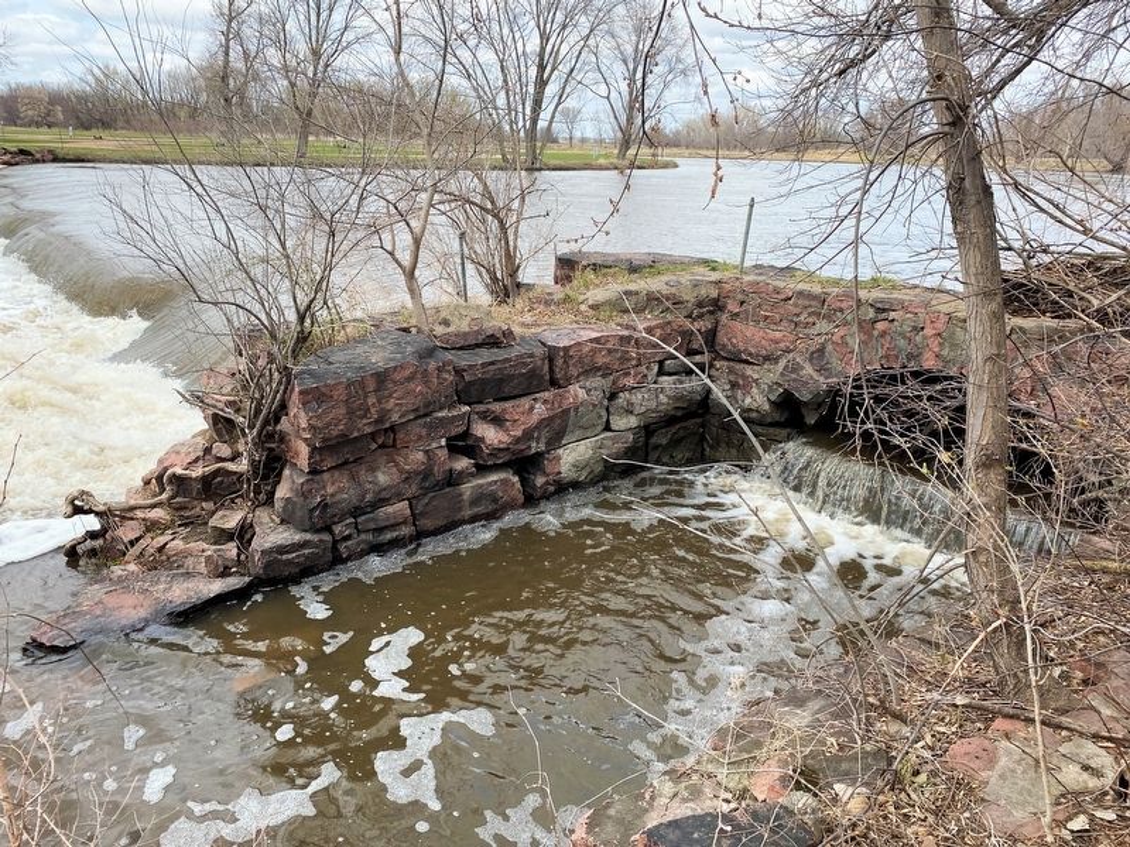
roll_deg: -1.2
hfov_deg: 67.3
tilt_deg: -17.3
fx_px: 849
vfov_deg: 53.1
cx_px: 565
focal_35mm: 26
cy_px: 424
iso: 32
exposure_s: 1/1124
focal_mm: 4.25
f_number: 1.8
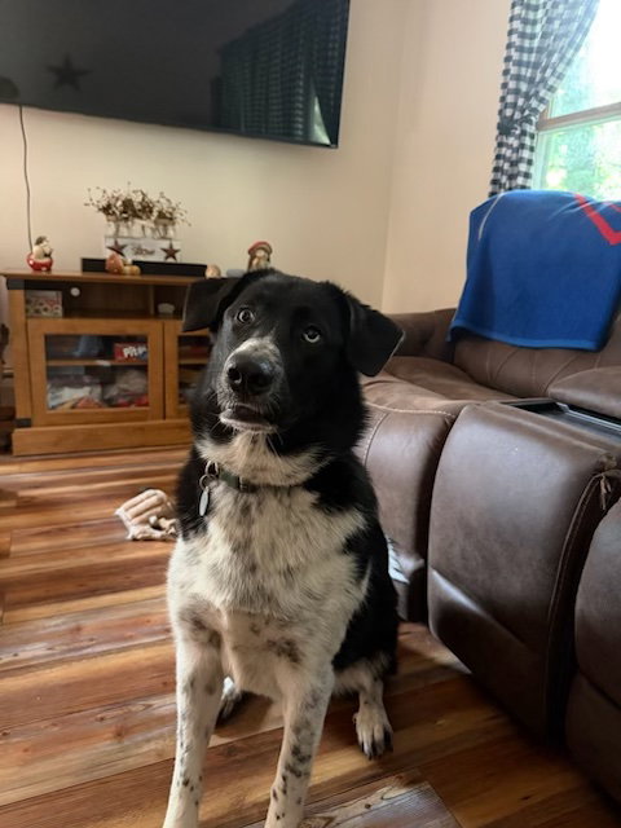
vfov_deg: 71.6
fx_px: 574
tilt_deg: -13.0
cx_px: 310
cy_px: 414
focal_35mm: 24
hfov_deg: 56.8
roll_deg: -4.0
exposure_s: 1/30
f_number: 1.78
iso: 1000
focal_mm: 6.76
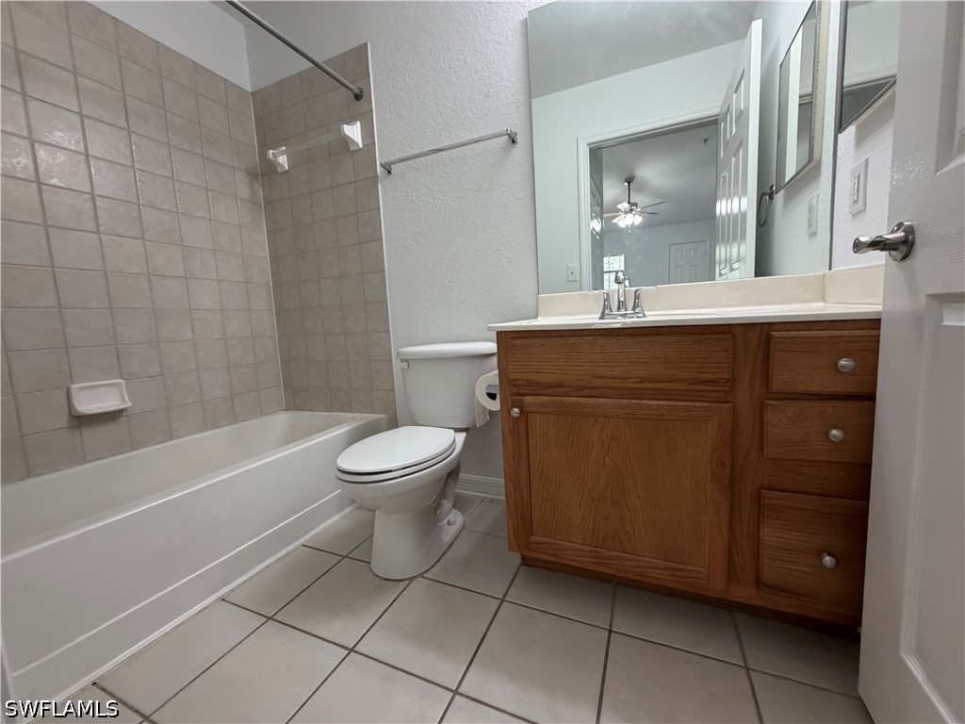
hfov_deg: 102.1
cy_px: 362
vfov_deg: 85.7
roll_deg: +2.6
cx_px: 482
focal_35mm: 14
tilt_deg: -4.9
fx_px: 390
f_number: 2.2
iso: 320
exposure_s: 1/120
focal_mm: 2.22
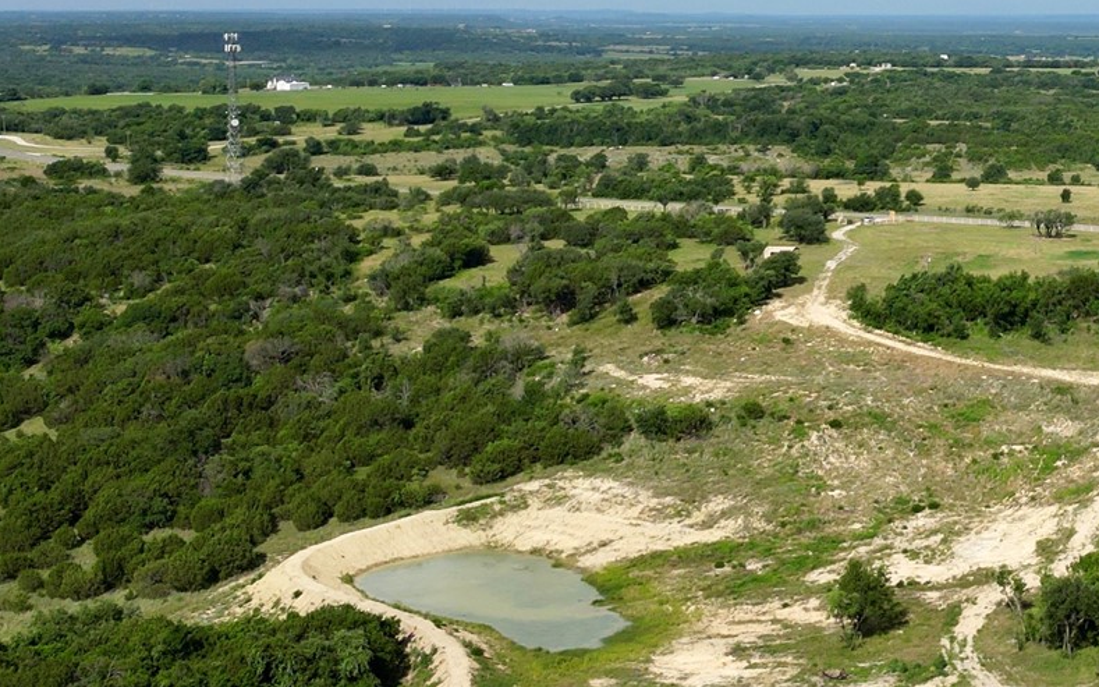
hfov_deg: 29.6
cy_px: 131
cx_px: 1024
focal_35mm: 66
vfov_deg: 19.5
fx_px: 1977
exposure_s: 1/4000
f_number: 1.7
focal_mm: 6.72
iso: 110
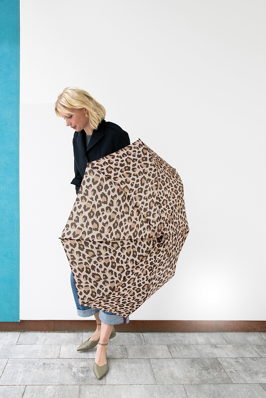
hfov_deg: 37.9
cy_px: 199
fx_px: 388
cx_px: 133
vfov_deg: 54.4
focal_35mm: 35
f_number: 8
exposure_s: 1/400
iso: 1600
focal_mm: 35
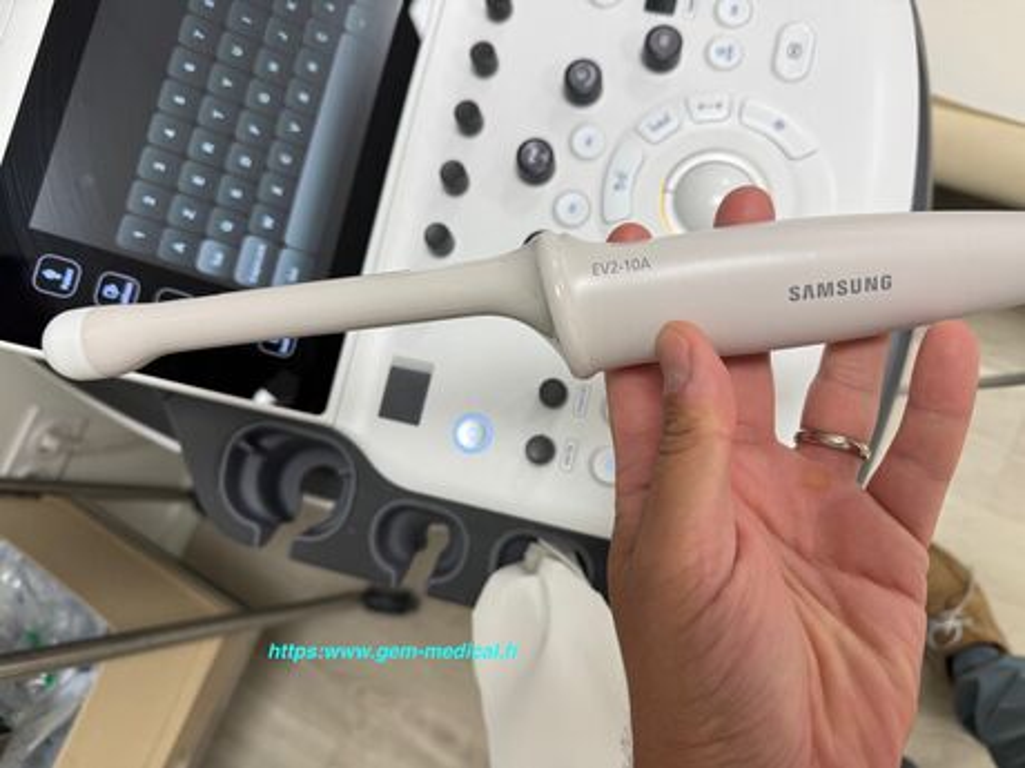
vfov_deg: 56.8
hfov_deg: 71.6
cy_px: 384
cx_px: 512
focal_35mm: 24
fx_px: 711
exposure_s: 1/120
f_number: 1.78
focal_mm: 6.76
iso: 125
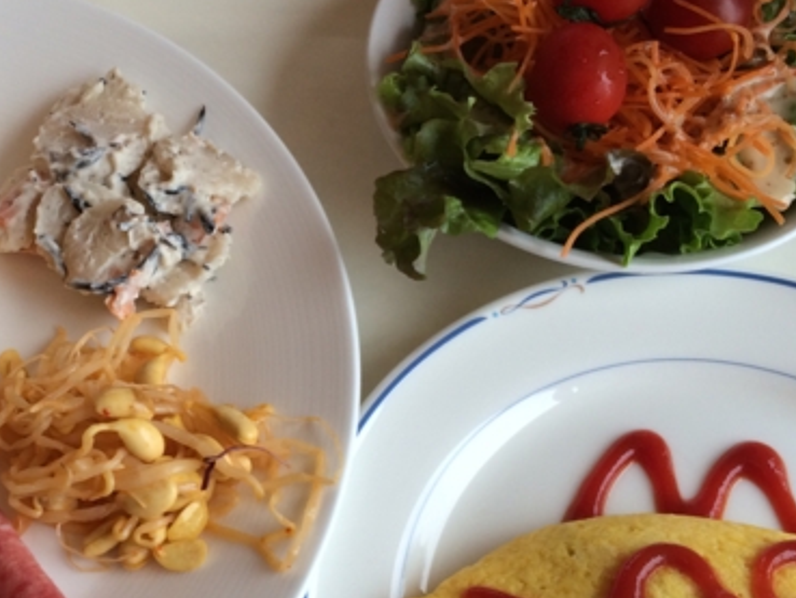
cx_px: 214
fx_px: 1495
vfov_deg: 22.6
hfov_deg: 29.4
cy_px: 322
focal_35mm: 65
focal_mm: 4.12
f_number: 2.2
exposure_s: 1/60
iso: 40
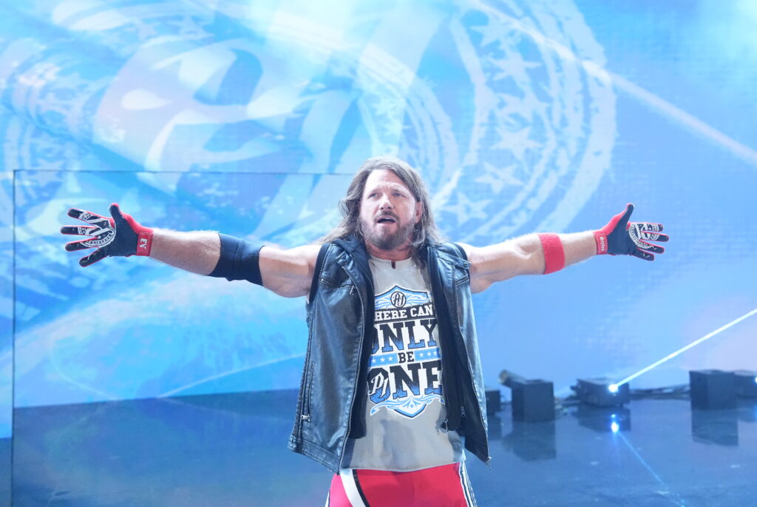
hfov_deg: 49.5
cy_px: 254
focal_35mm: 39
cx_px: 378
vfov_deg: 34.3
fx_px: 821
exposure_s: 1/800
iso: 6400
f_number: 3.2
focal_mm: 39
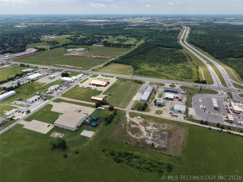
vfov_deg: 56.8
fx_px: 168
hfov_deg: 71.6
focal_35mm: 24
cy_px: 91
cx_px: 122
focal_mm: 8.67
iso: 200
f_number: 1.8
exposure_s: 1/5000
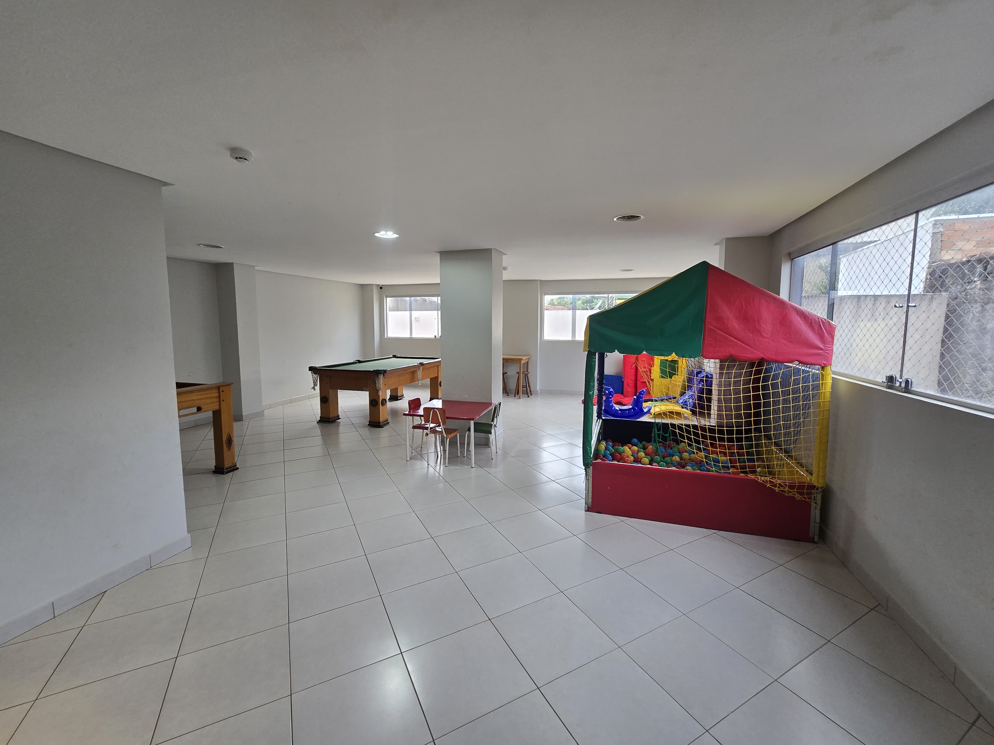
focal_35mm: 13
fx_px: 373
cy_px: 372
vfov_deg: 89.9
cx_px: 497
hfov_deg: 106.2
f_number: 2.2
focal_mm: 2.2
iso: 160
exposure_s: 1/60
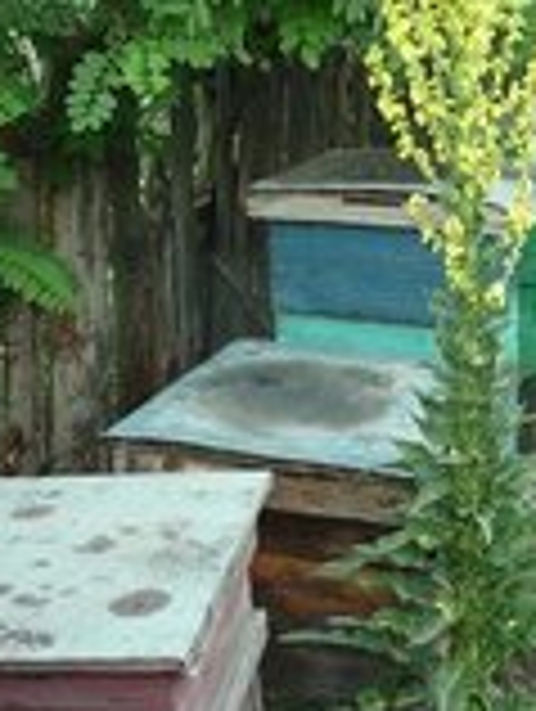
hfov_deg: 23.3
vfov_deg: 31.1
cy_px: 320
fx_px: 1277
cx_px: 448
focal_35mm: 62
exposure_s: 1/30
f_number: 3.3
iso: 160
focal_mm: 4.6
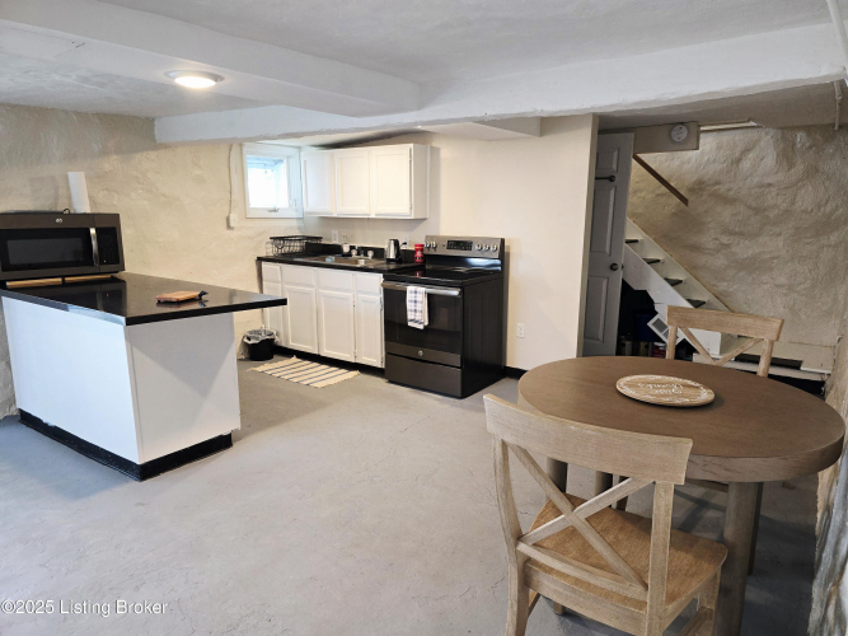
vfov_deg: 58.9
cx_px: 424
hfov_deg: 73.9
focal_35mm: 23
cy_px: 318
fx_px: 563
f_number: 1.7
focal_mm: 6.3
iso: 125
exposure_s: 1/60.2
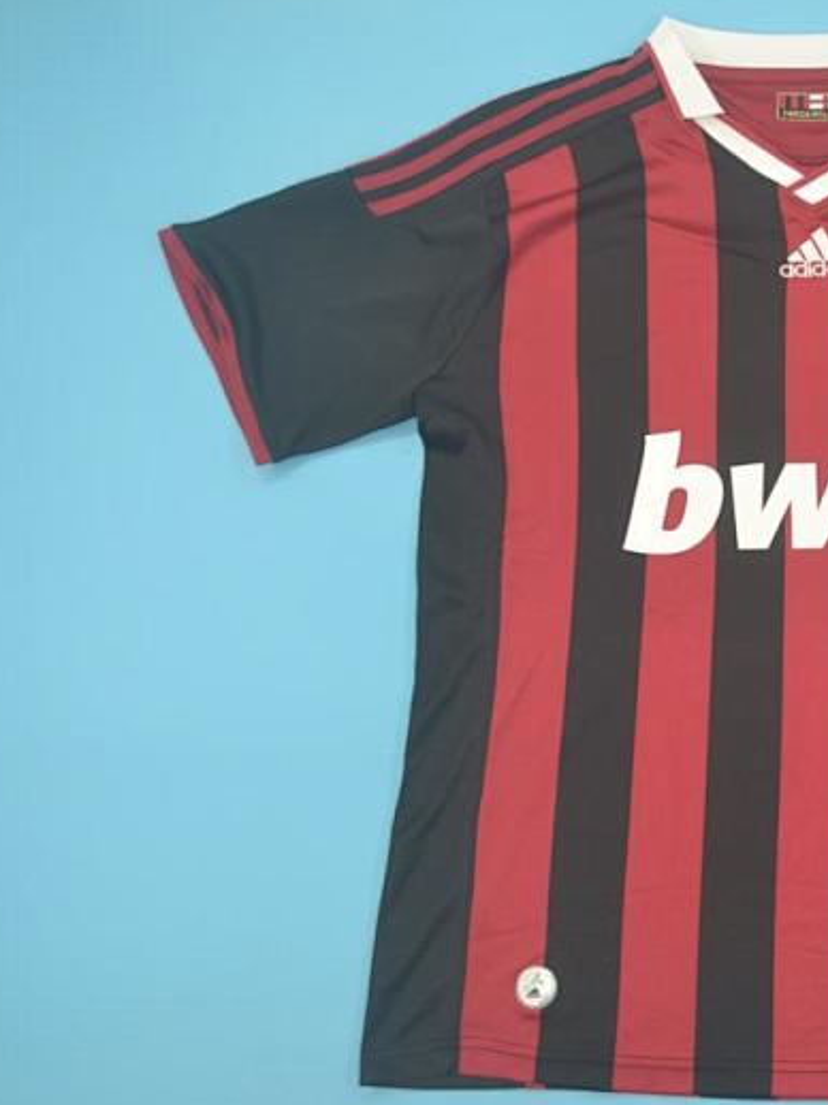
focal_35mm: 49
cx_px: 822
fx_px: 1564
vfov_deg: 38.9
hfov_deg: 27.9
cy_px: 554
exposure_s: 1/80
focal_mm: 22
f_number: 4
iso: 200
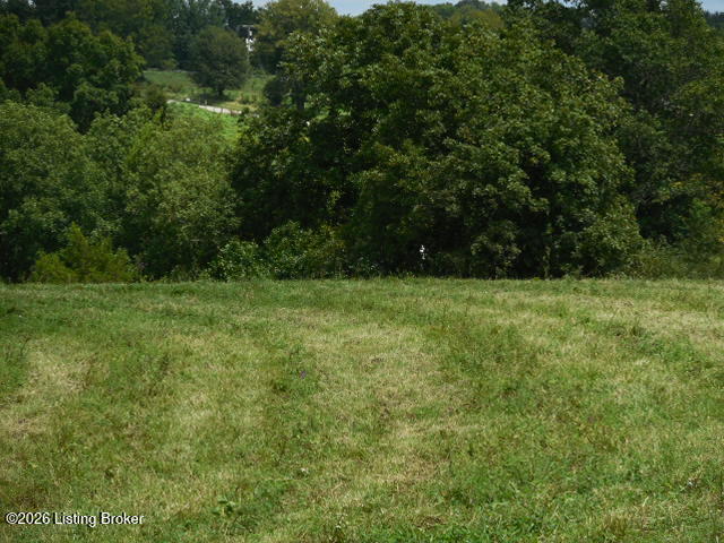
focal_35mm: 193
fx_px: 4037
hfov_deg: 10.2
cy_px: 272
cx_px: 362
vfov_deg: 7.7
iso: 125
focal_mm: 34.4
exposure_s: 1/640
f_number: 5.5
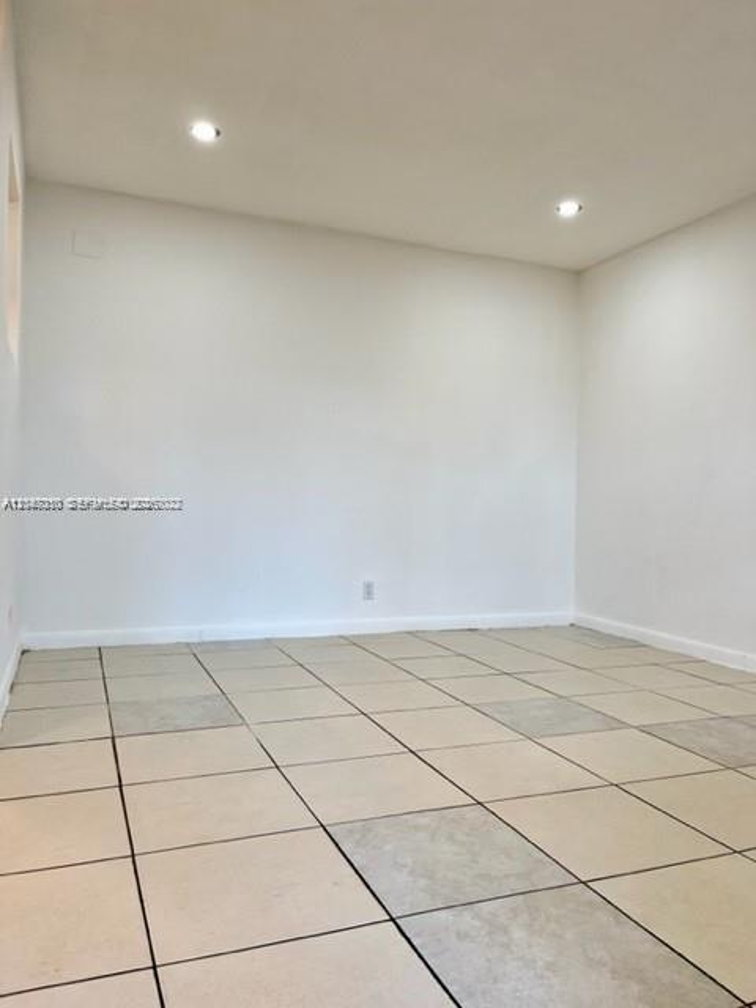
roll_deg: -1.4
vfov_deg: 67.3
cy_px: 504
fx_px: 757
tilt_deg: -1.2
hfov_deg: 53.1
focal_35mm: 26
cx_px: 378
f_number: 1.6
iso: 64
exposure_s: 1/120
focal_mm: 5.1
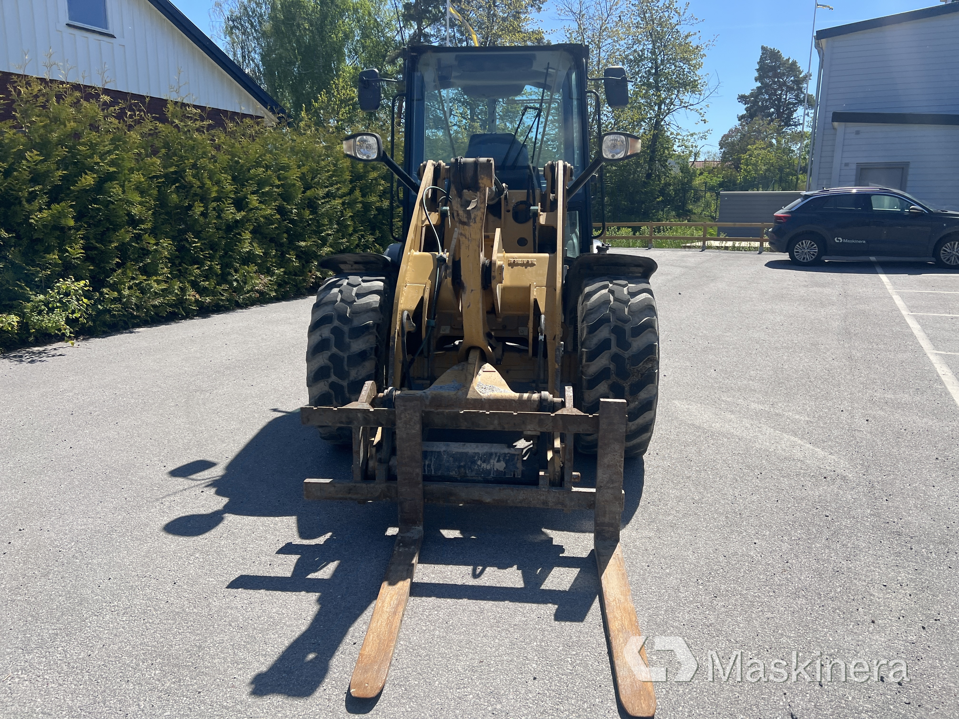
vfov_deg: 53.1
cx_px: 480
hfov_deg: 67.3
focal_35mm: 26
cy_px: 360
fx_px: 720
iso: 50
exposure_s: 1/3571
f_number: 1.5
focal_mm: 5.7
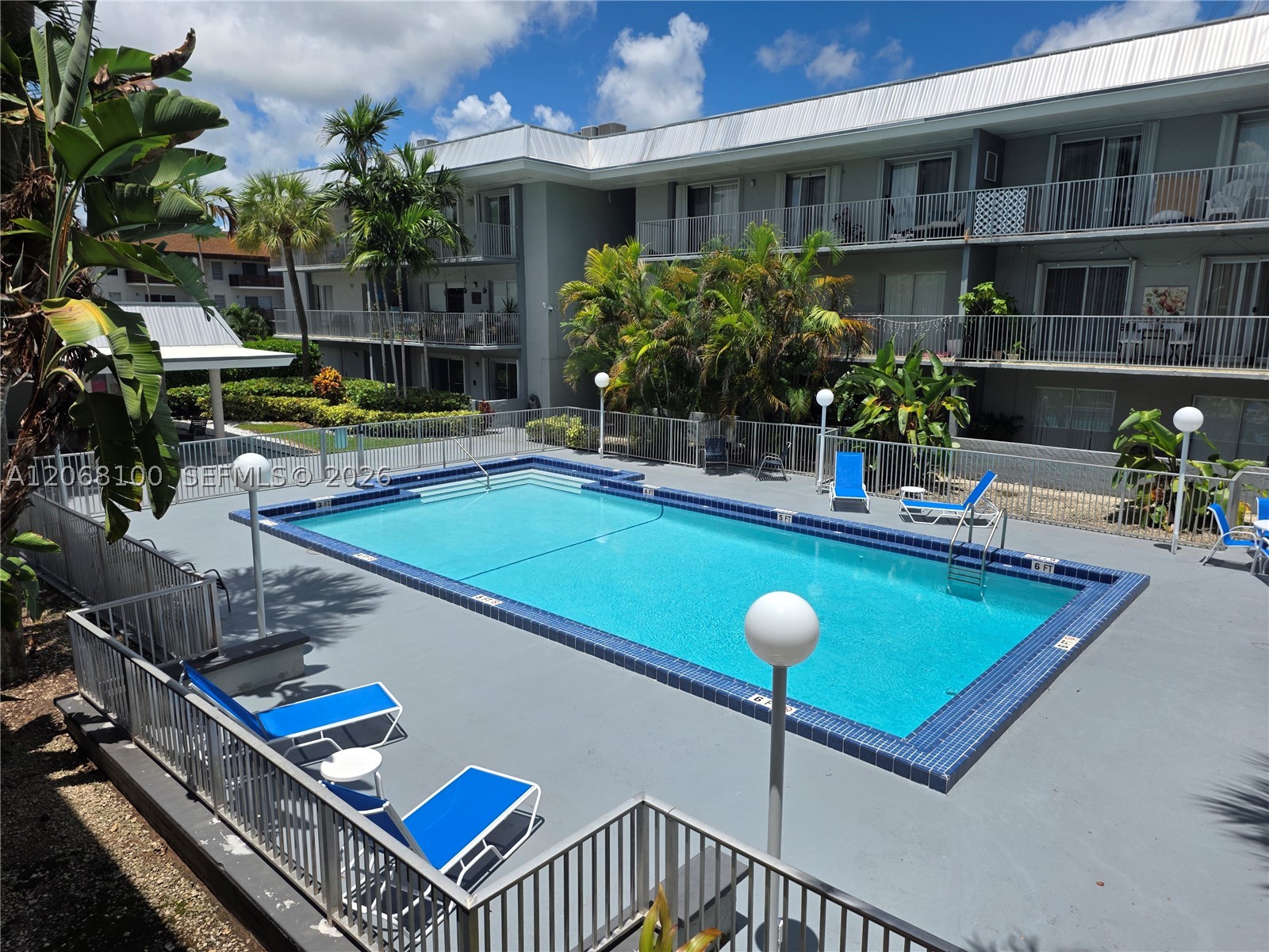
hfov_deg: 73.9
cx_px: 634
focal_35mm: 23
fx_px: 843
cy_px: 476
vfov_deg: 58.9
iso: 80
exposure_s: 1/7944
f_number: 1.7
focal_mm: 6.25
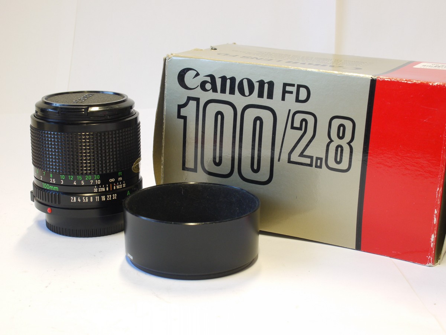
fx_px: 773
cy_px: 168
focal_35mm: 60
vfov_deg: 24.4
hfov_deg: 32.2
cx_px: 223
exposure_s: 1/10
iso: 400
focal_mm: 30
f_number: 9
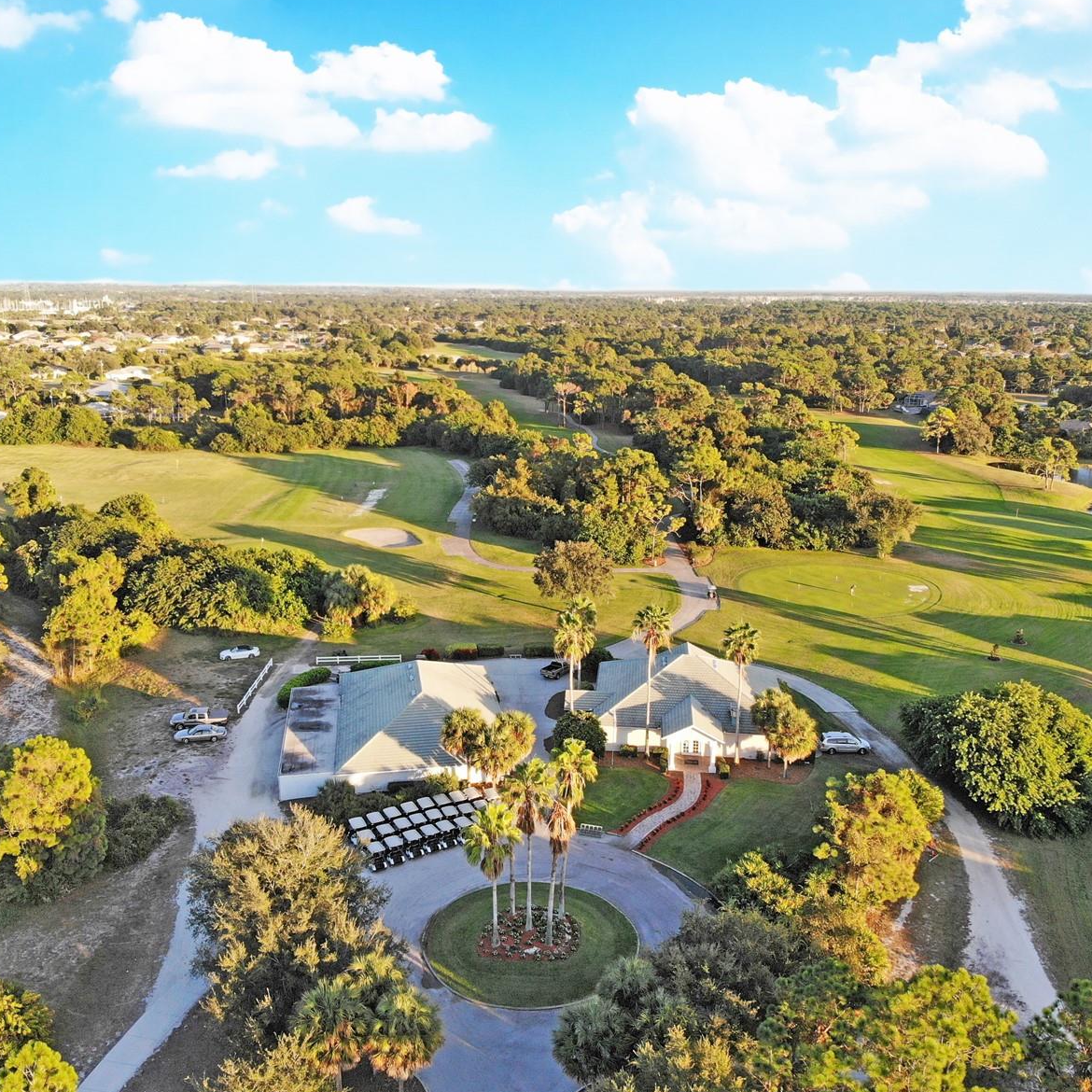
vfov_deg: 55.6
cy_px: 546
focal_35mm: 29
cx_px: 541
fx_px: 1035
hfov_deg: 55.6
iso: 100
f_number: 2.8
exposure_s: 1/320
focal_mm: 4.5
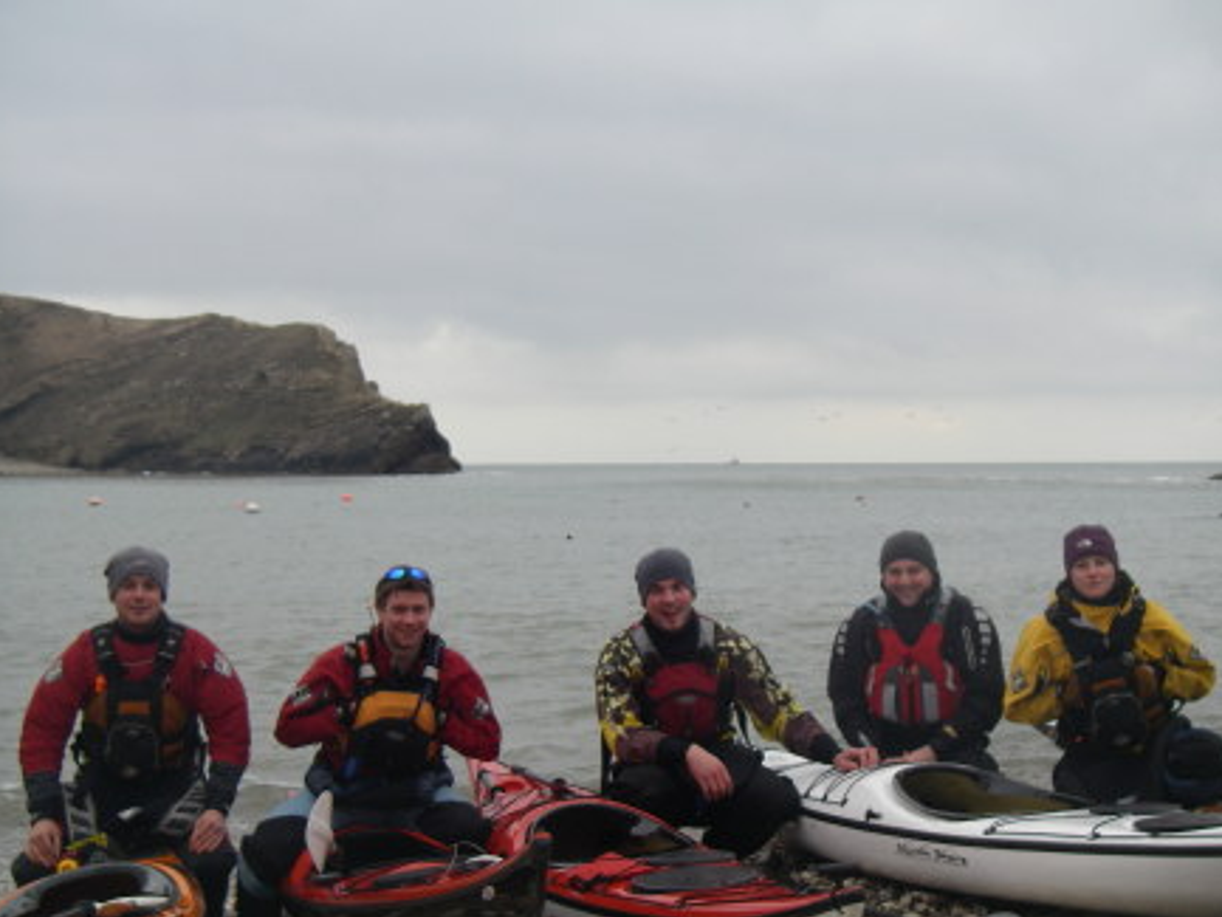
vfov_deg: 22.6
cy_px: 471
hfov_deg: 29.8
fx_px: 2295
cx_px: 649
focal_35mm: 65
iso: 64
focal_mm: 9.2
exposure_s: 1/160
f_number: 3.6
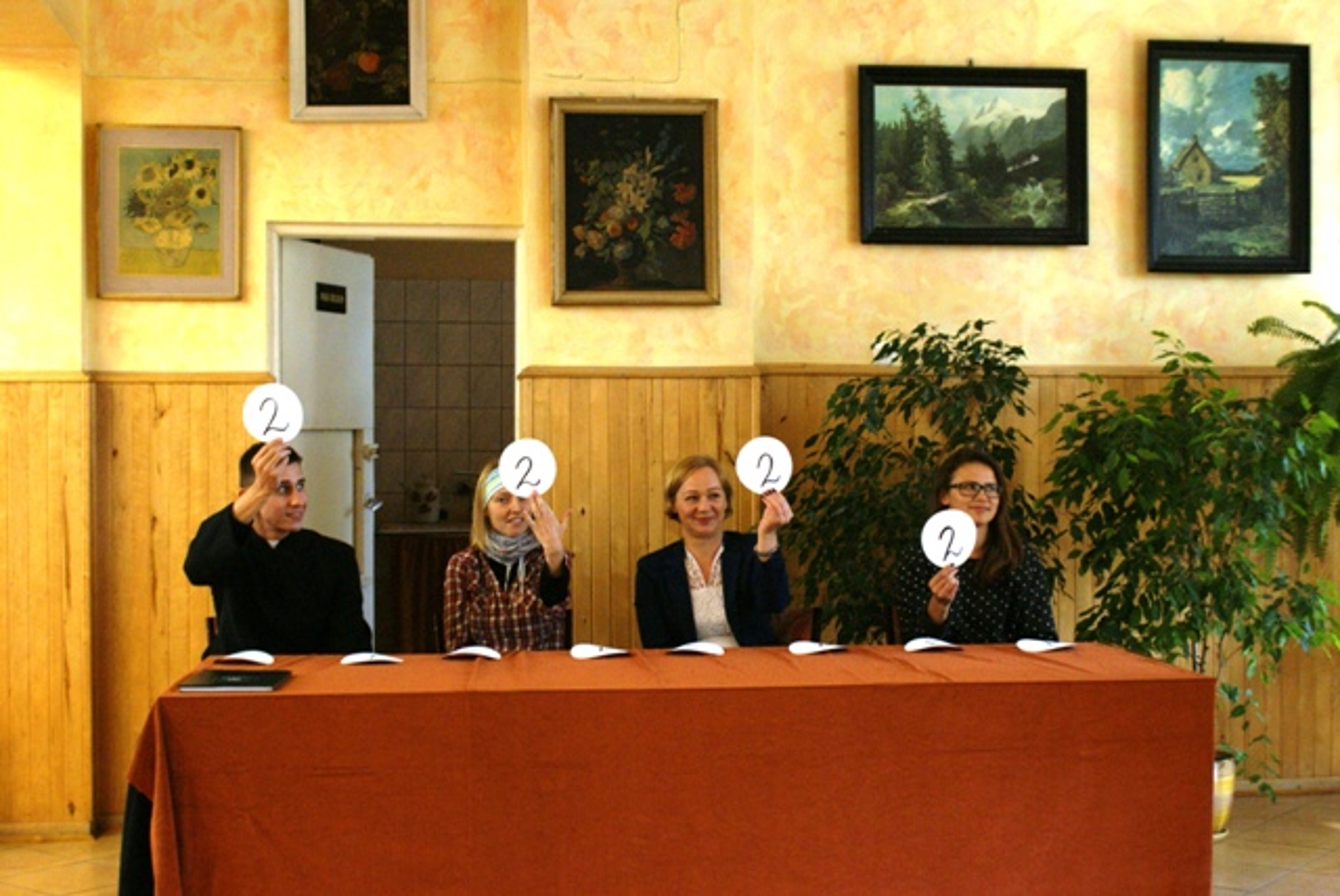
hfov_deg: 37.8
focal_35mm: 52
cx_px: 670
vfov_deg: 25.8
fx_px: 1956
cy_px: 448
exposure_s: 1/60
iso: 400
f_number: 5.6
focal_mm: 35
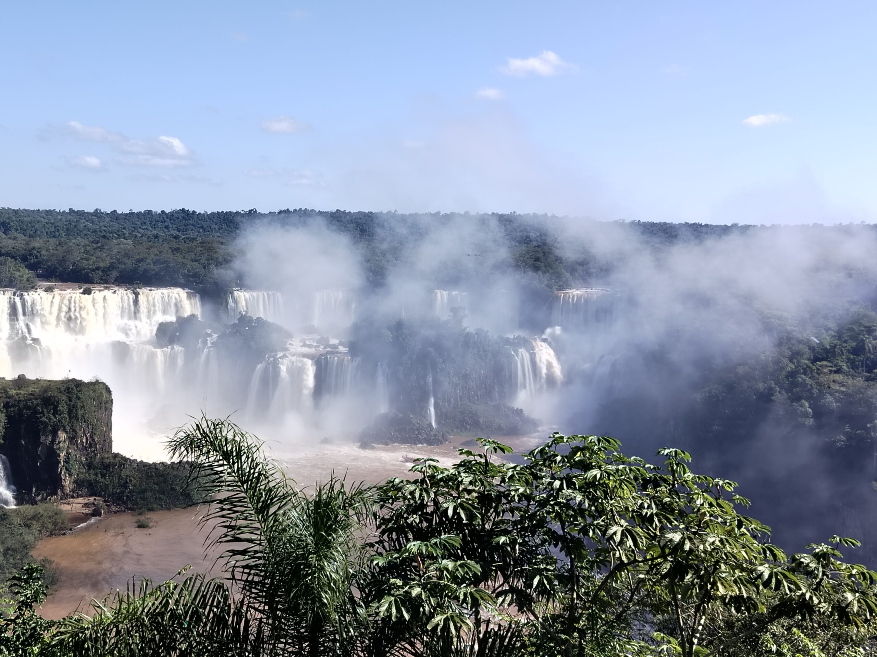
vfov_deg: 30.3
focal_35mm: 48
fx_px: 1216
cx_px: 438
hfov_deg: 39.7
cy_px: 328
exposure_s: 1/604
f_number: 1.75
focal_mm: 5.25
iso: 100
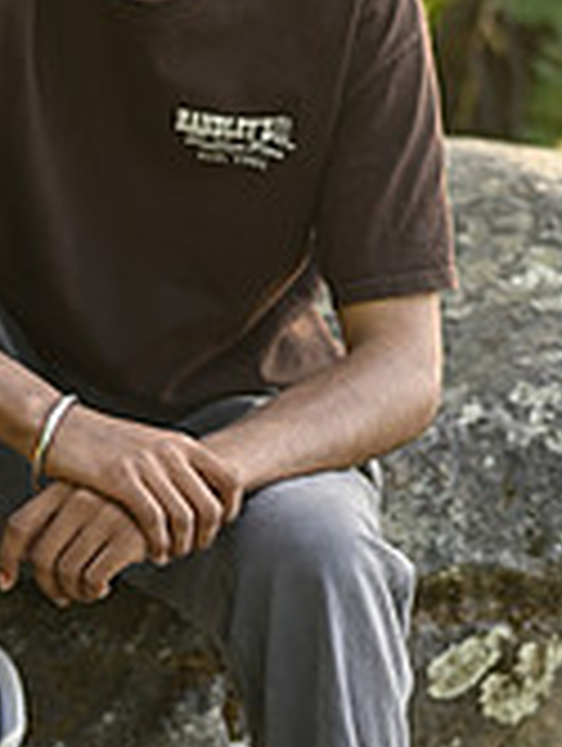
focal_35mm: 168
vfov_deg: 11.7
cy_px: 536
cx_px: 321
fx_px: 3627
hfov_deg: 8.9
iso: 125
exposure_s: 1/200
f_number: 2.2
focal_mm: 50
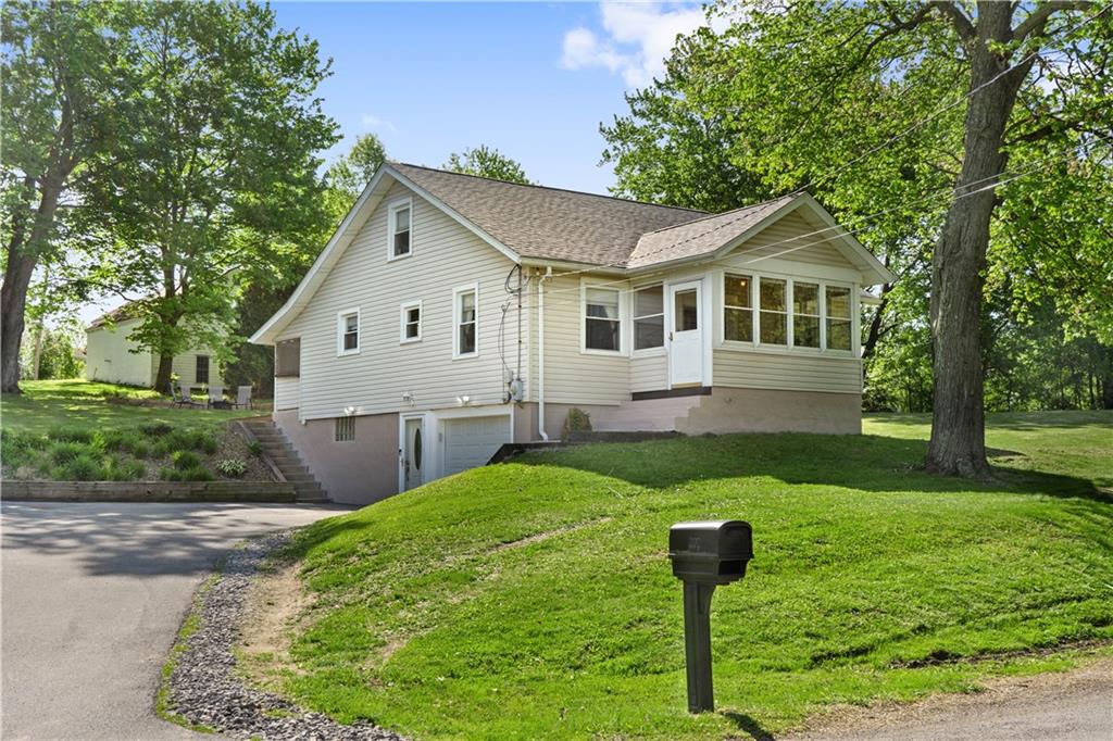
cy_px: 370
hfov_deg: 48.5
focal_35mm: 40
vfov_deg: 33.4
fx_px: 1236
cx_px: 556
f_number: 8
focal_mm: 40
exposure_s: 1/250
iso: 125
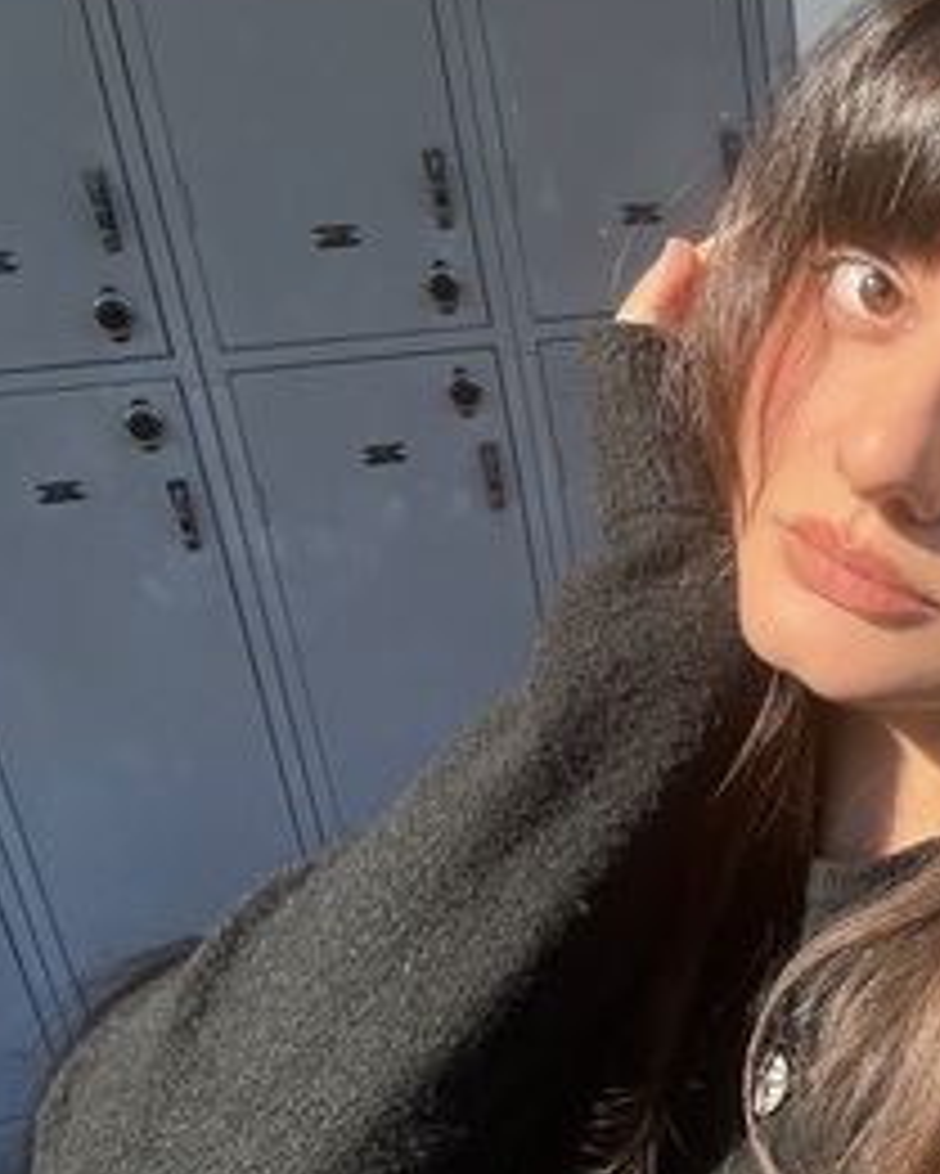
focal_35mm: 43
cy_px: 704
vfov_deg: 42.7
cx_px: 1039
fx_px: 1494
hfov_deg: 31.0
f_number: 1.9
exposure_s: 1/202
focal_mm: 2.69
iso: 25
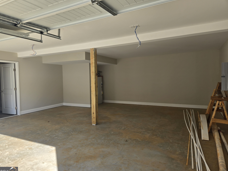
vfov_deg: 56.8
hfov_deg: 71.6
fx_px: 158
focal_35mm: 24
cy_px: 87
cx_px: 110
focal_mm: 5.4
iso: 25
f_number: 1.8
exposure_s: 1/501
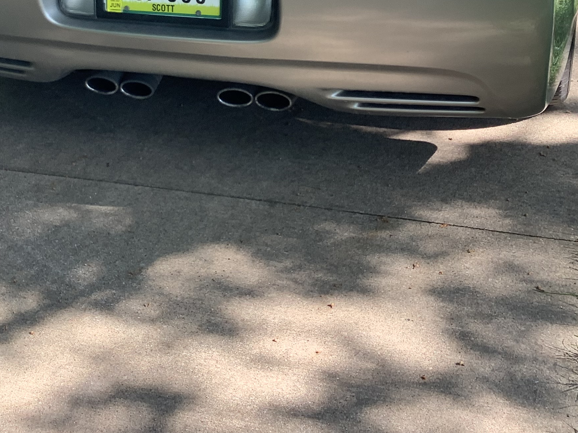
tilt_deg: -19.8
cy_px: 40
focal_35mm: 58
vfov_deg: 24.5
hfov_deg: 33.0
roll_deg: +0.0
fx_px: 968
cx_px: 199
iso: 40
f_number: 2.4
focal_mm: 3.3
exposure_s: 1/120
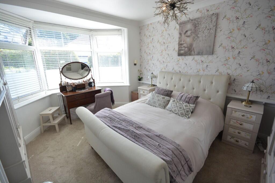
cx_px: 138
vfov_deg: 77.3
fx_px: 115
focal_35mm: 15
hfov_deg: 100.4
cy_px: 92
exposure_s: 1/100
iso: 400
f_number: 8
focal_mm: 10
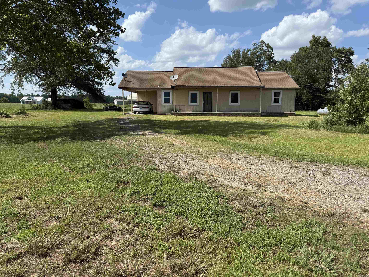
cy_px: 138
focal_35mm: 24
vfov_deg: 56.8
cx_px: 184
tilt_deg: -7.0
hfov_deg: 71.6
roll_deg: -0.8
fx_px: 256
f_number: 1.78
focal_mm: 6.76
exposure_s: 1/4673
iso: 80
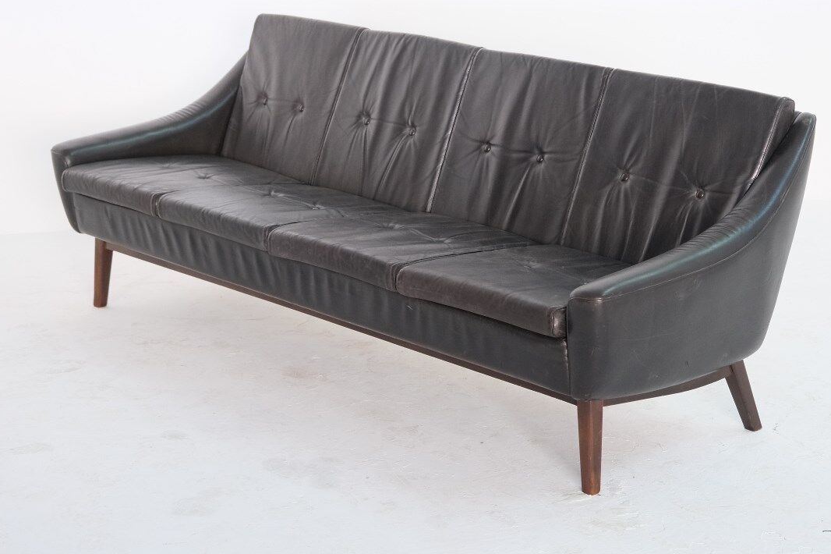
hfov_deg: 27.3
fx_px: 1708
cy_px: 254
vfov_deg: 18.4
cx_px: 440
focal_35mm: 74
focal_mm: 41.1
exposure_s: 1/58
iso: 2000
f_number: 4
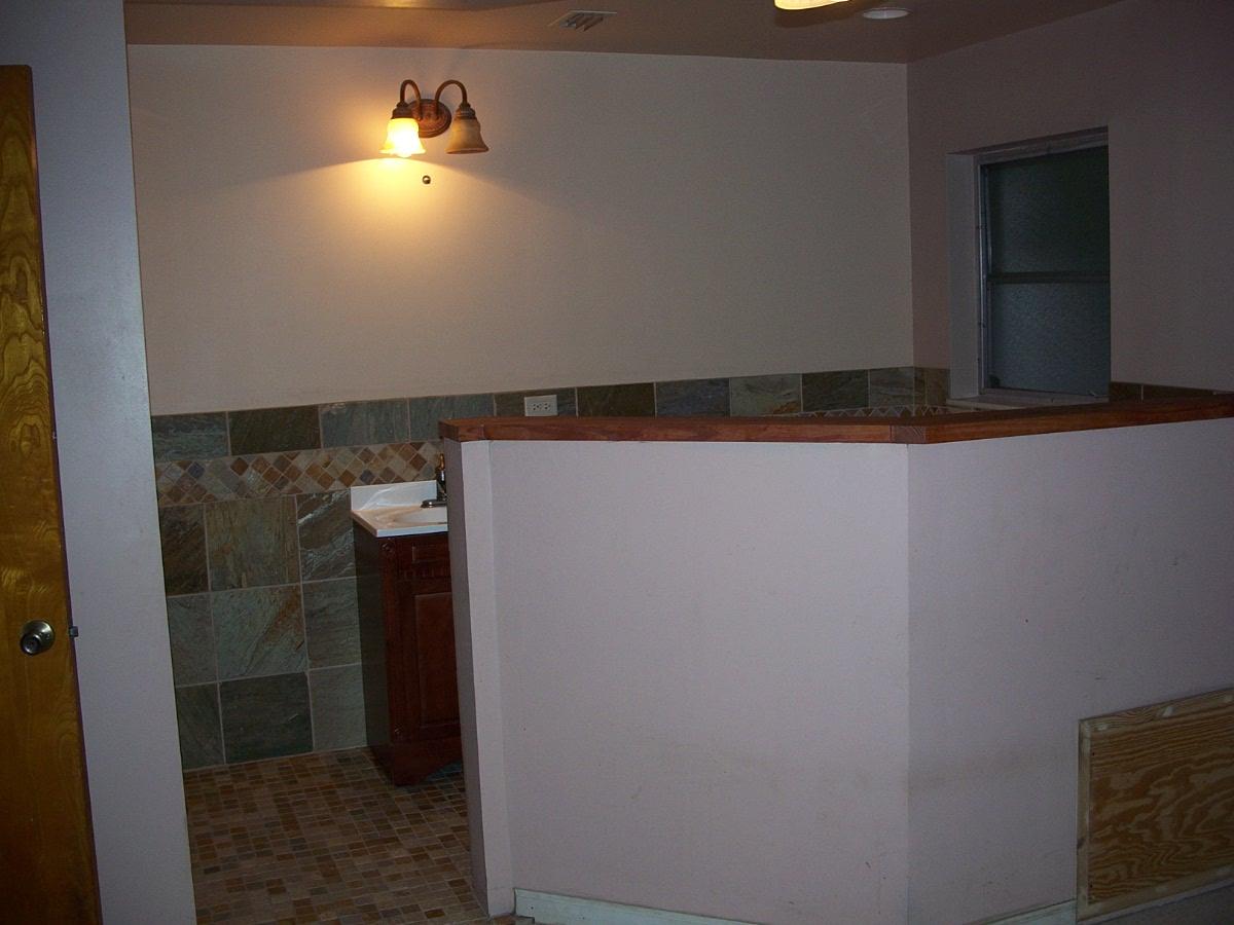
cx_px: 617
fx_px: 1319
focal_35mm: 37
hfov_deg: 50.1
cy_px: 462
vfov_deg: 38.7
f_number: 2.8
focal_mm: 7.8
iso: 125
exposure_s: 1/60
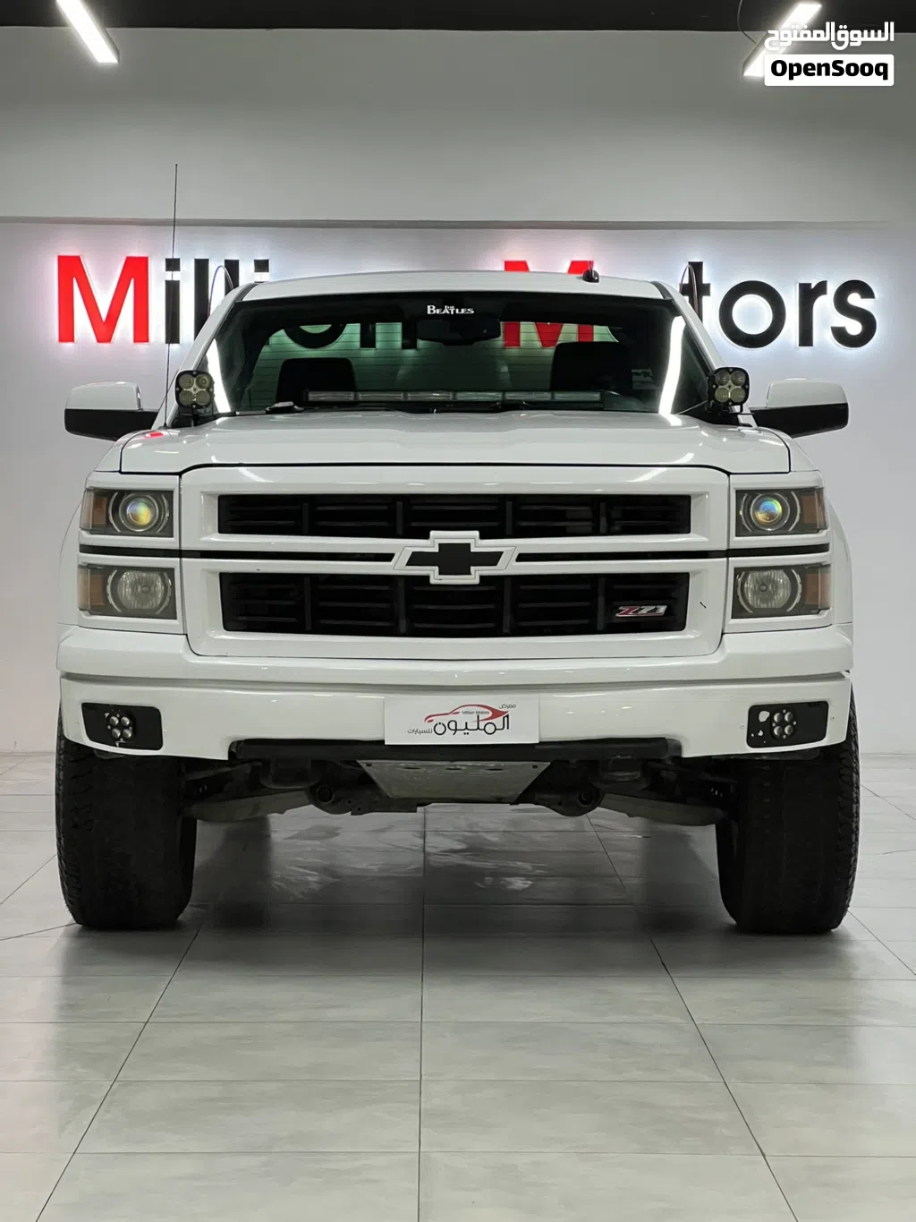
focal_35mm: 77
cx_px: 458
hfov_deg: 19.1
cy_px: 611
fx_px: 2716
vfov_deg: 25.3
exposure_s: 1/60
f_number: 2.8
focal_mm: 9
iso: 400
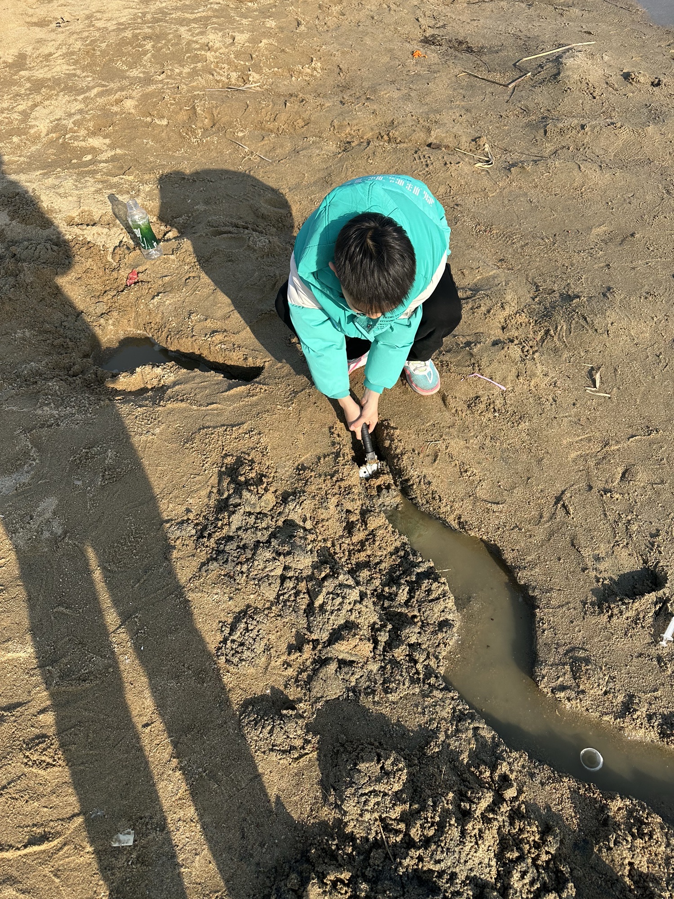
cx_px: 337
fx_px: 623
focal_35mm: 24
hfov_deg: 56.8
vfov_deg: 71.6
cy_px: 450
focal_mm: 6.86
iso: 80
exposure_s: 1/2155
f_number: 1.78
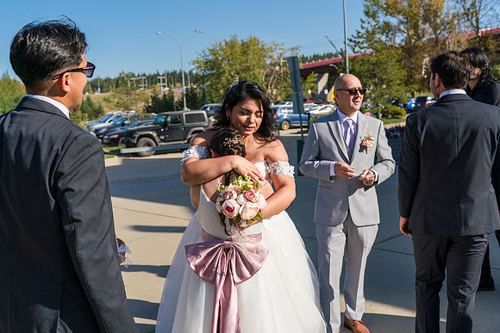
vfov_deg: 34.2
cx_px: 250
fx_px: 542
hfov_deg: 49.5
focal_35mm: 39
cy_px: 166
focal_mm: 39
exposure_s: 1/1250
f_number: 5
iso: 250
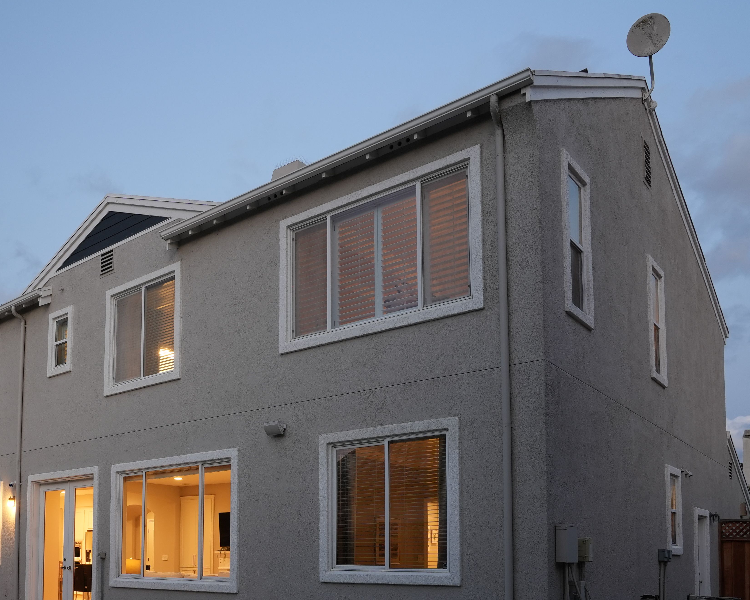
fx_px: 710
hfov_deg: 53.3
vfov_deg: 42.6
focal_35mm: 32
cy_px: 520
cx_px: 193
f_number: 8
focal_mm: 16
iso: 400
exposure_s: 1/2
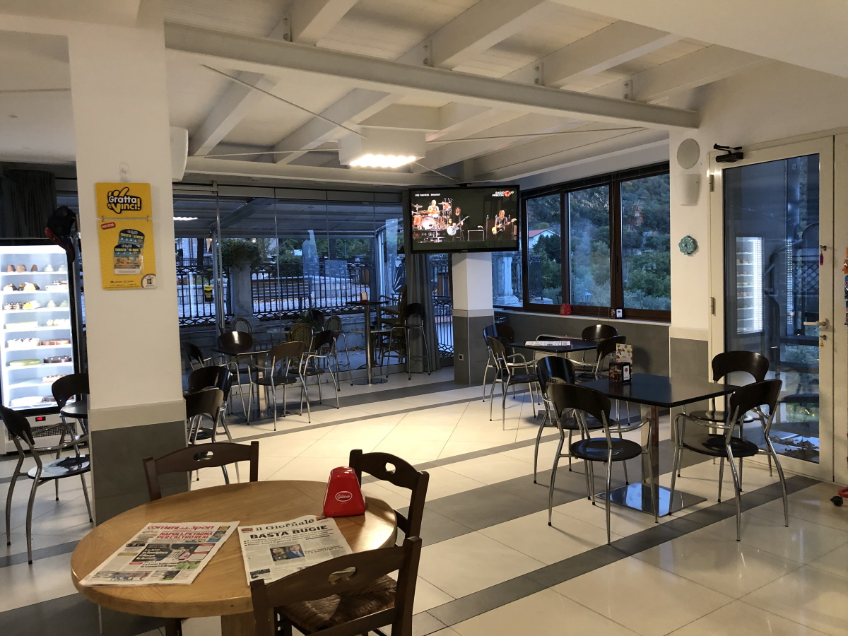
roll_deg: +2.7
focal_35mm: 28
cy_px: 318
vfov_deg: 49.7
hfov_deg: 63.4
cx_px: 424
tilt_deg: -2.5
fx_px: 686
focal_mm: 4
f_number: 1.8
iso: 100
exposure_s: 1/17
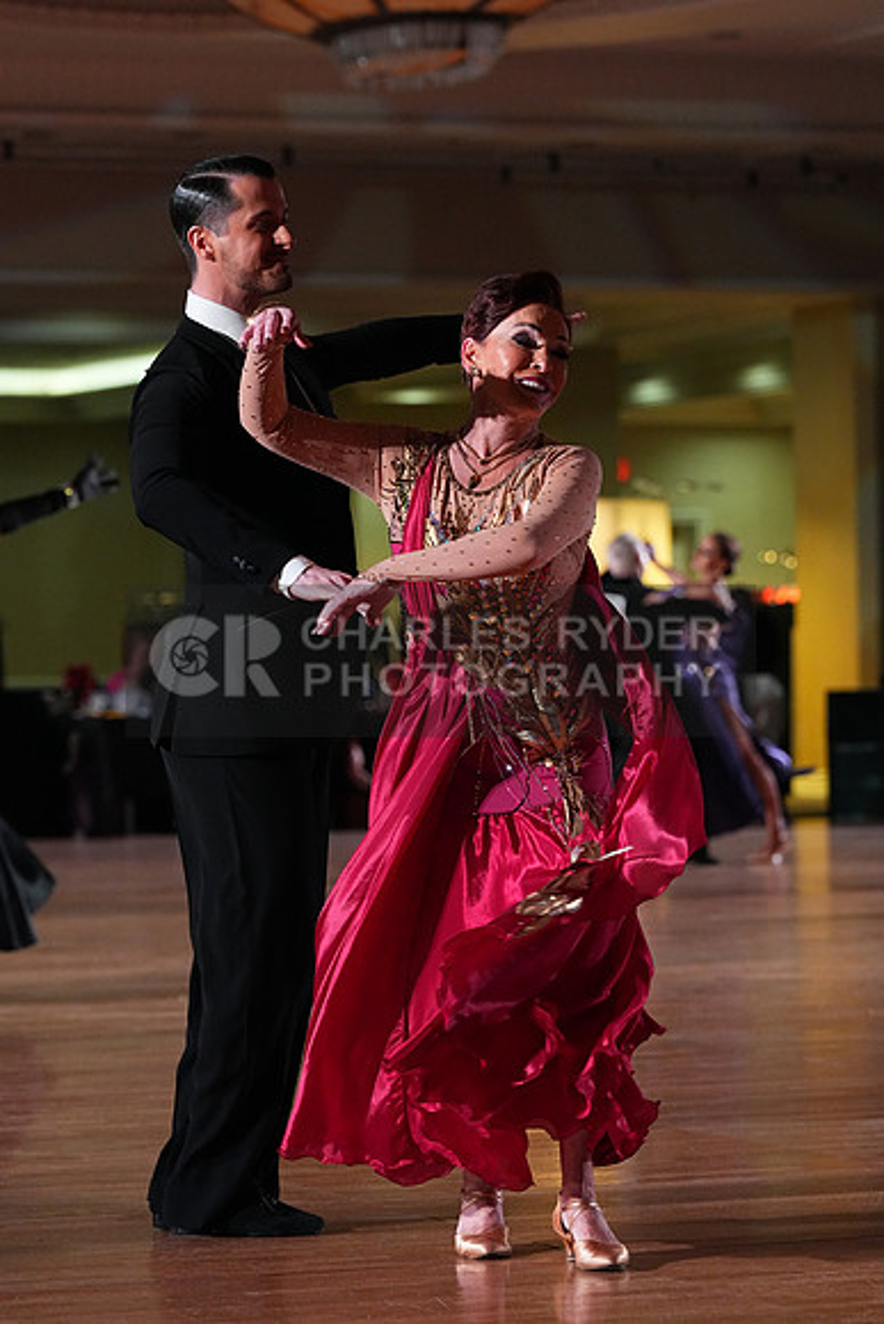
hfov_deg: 9.6
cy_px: 662
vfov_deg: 14.3
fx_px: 5264
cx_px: 442
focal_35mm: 143
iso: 6400
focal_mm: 143
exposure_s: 1/400
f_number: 5
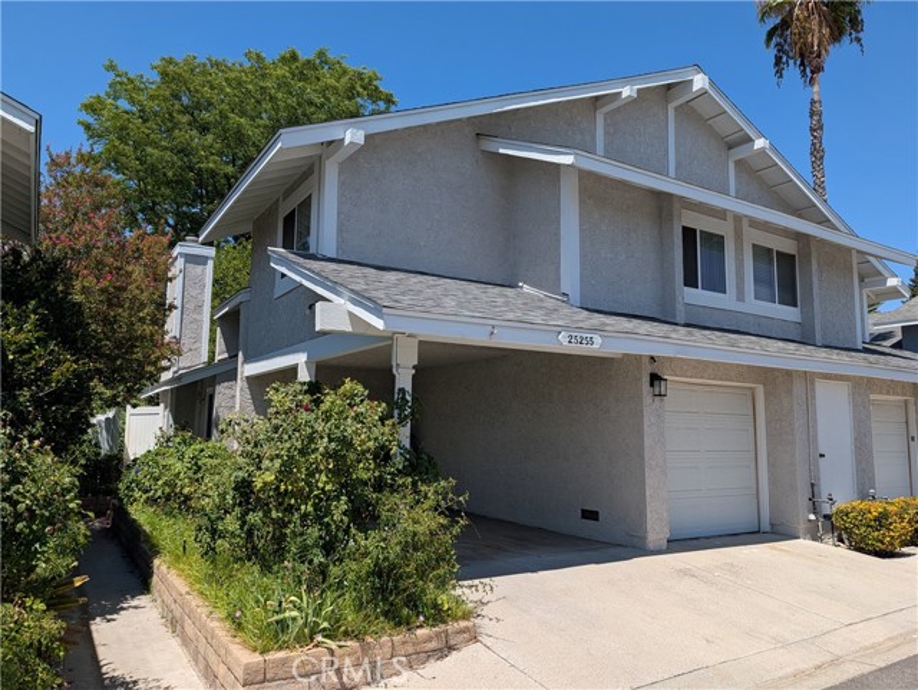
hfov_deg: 71.6
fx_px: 637
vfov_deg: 56.9
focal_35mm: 24
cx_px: 459
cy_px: 345
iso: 19
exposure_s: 1/1361
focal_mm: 6.9
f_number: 1.68
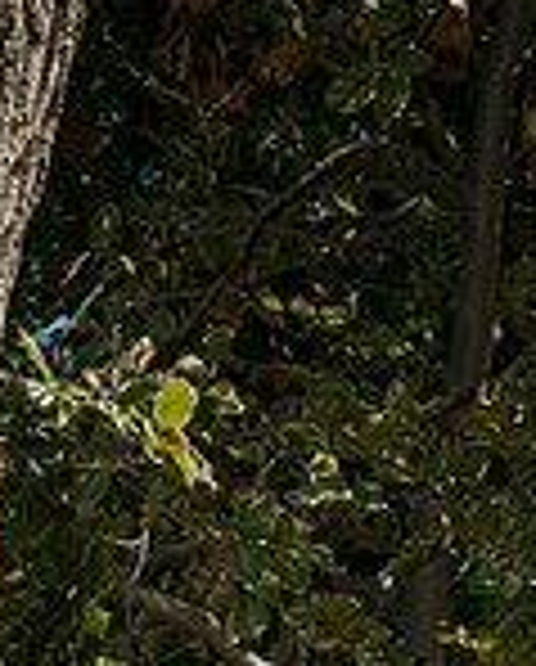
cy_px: 963
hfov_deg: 5.2
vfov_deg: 6.4
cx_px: -104
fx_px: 5911
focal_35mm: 299
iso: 800
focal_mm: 105
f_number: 16
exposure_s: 1/500
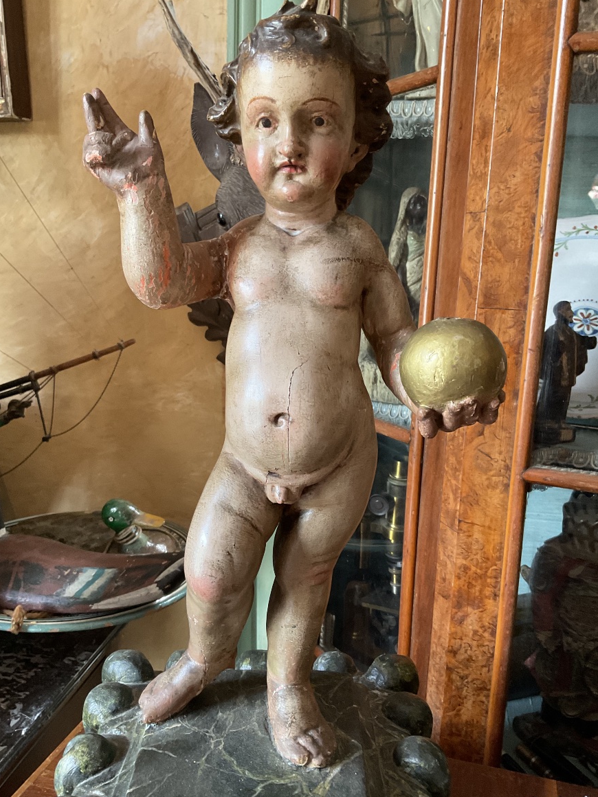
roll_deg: -2.1
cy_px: 403
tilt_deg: -11.0
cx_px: 296
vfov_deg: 60.0
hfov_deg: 46.8
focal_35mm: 30
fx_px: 691
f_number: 1.8
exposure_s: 1/60
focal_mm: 3
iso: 125
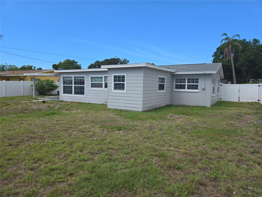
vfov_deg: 58.9
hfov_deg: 73.9
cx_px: 131
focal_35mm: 23
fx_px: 174
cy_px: 98
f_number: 1.8
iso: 25
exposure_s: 1/1501
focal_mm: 5.4
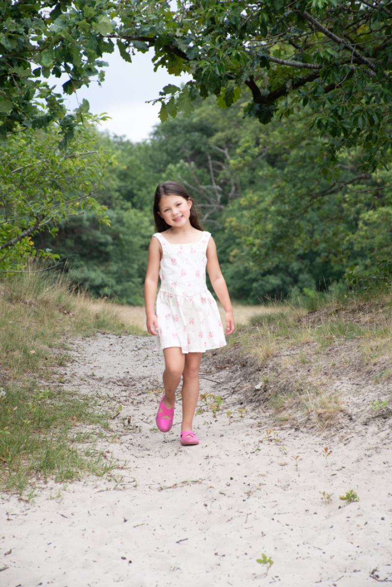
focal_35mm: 150
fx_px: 2450
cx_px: 196
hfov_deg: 9.1
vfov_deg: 13.7
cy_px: 294
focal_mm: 100
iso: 200
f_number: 6.7
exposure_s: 1/180
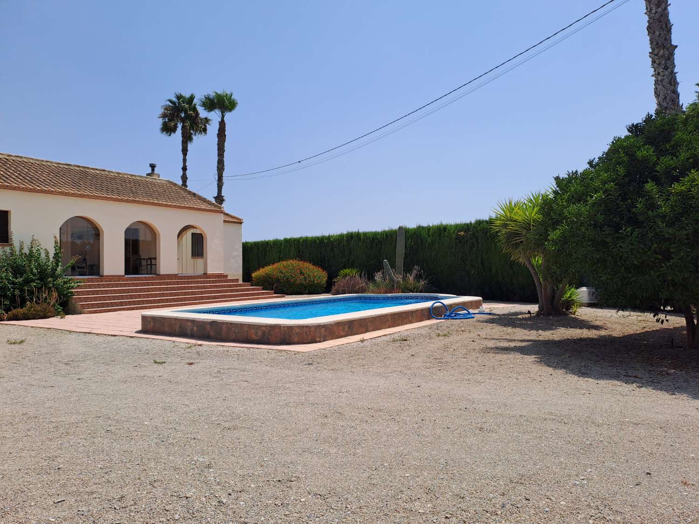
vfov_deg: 54.9
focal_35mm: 25
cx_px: 350
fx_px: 505
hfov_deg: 69.4
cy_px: 262
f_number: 1.8
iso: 32
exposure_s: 1/1969
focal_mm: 4.65
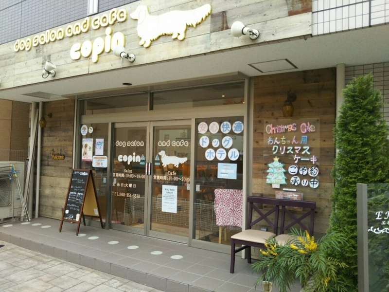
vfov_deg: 46.8
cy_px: 146
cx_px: 194
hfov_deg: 60.0
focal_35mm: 30
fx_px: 337
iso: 64
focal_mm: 4
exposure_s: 1/120
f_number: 2.2
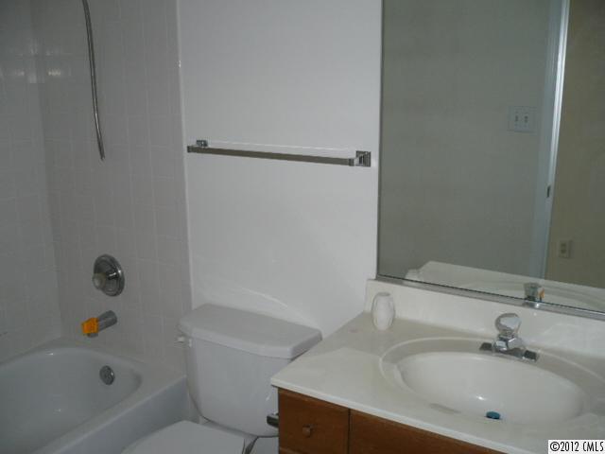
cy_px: 227
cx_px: 302
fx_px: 612
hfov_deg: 52.6
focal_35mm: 35
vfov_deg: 40.7
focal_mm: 5.8
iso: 100
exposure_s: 1/30
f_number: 2.8
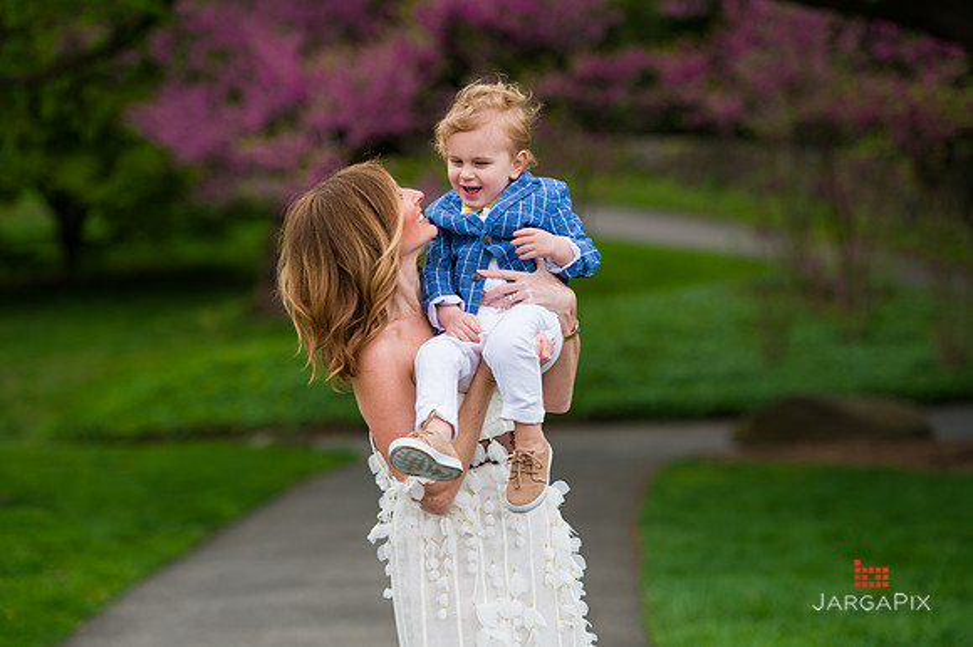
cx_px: 486
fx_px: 3647
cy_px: 324
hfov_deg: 15.2
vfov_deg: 10.1
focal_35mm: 135
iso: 200
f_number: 3.5
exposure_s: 1/1000
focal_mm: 135
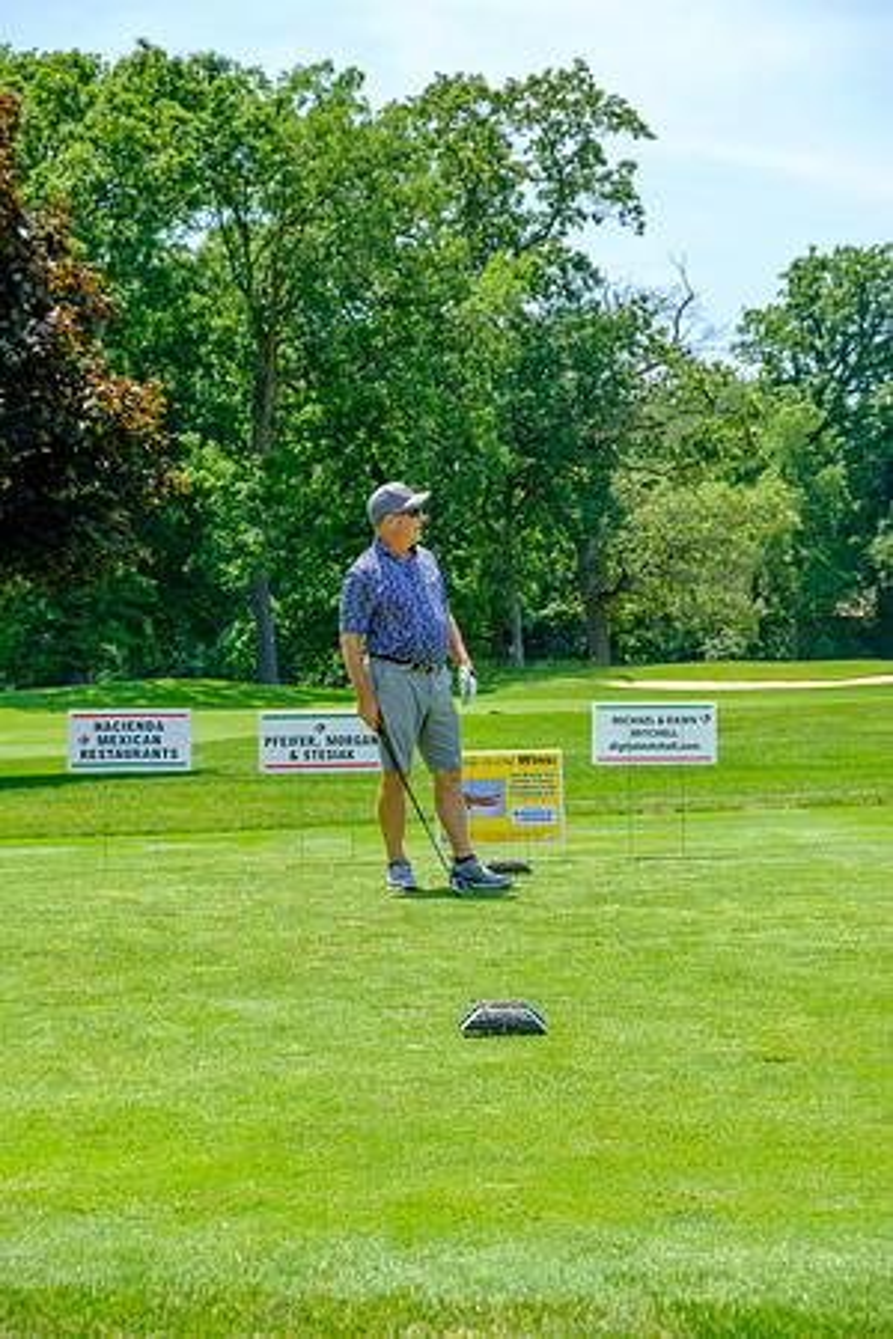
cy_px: 670
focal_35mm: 64
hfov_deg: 21.2
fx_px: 2381
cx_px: 446
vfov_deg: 31.4
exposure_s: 1/500
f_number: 5
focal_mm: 42.5
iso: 200
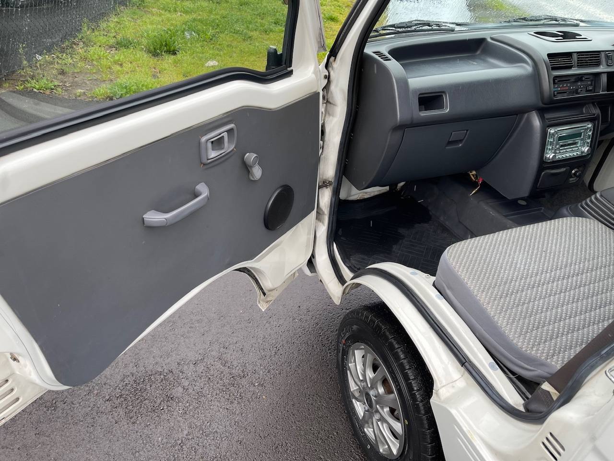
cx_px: 307
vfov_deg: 54.9
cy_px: 230
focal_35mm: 25
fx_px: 443
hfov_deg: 69.4
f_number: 1.6
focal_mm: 5.1
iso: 32
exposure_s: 1/128
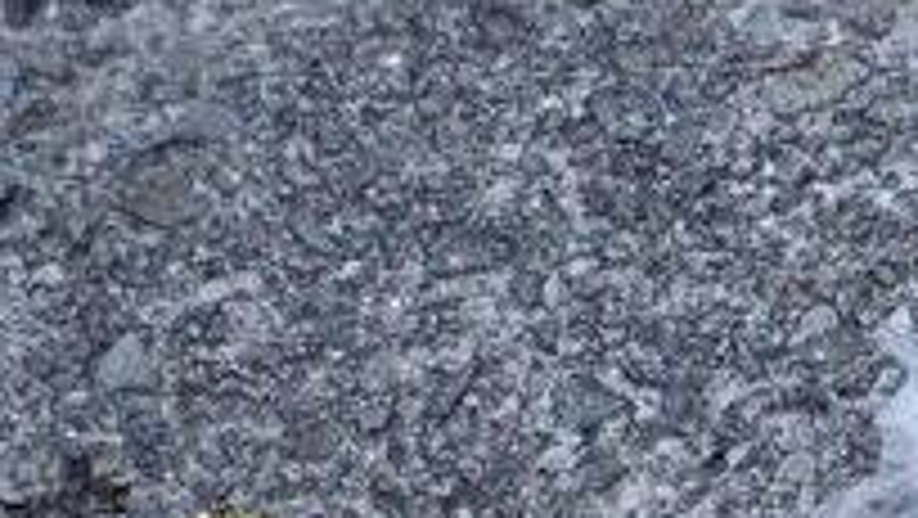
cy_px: 1932
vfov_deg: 6.1
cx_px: 1836
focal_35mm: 171
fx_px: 4165
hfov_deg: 11.4
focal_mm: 4.5
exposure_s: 1/50
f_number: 2
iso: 200
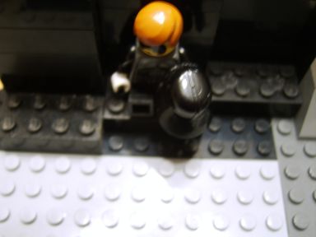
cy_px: 118
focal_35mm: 31
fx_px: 283
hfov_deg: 58.4
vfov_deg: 45.4
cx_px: 158
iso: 71
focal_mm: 8.13
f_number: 2.7
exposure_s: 1/2
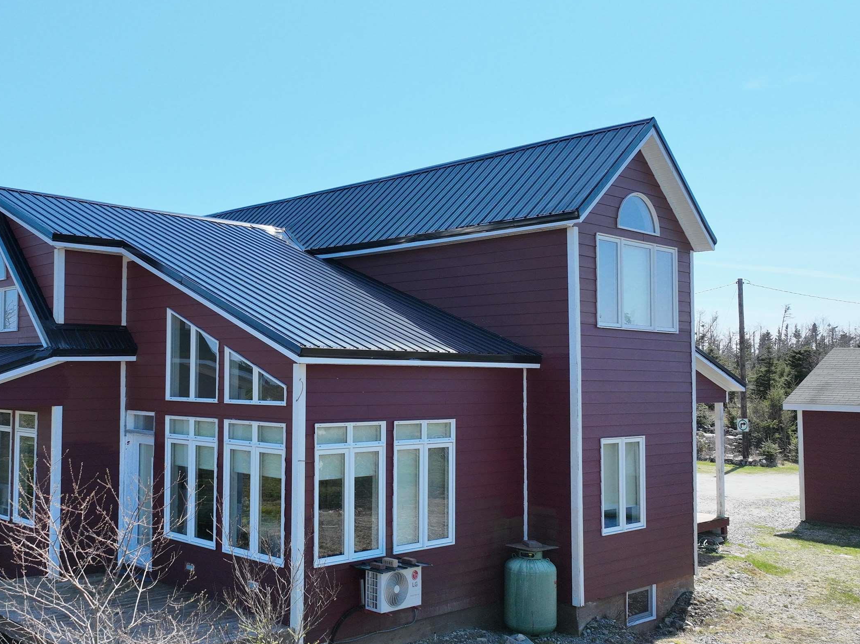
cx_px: 259
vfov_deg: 40.7
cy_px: 323
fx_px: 869
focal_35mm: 35
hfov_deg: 51.3
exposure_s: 1/2500
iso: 360
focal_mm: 12.29
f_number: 2.8
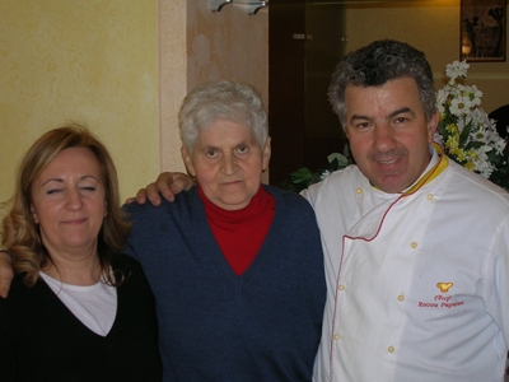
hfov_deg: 27.8
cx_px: 254
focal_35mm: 70
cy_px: 191
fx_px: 1029
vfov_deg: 21.0
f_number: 3.9
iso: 67
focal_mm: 11.7
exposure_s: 1/60.1
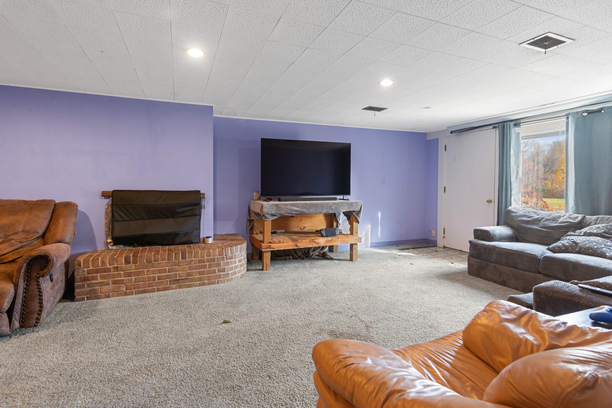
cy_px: 204
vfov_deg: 70.5
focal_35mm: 17
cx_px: 306
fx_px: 289
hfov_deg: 93.3
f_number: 9
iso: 320
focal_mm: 17
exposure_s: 1/1.67
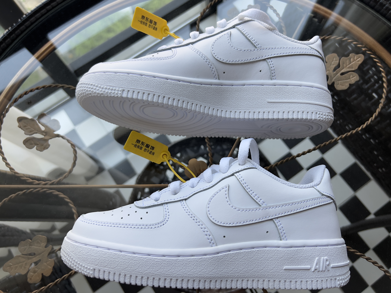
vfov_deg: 53.1
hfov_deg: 67.3
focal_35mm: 26
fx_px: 294
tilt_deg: -74.6
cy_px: 146
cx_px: 196
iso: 50
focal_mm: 5.7
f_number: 1.5
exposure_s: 1/365
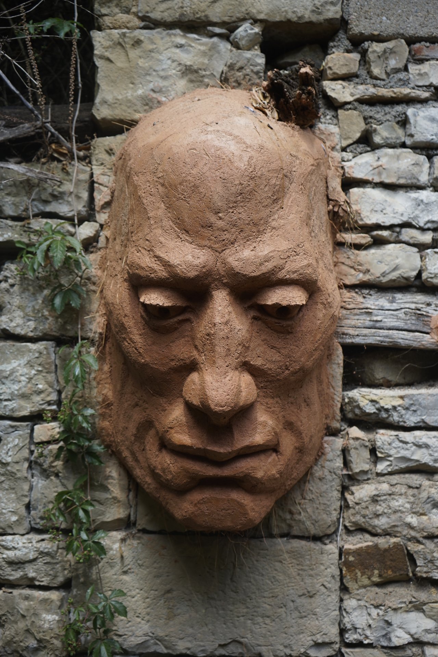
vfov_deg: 50.7
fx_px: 693
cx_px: 219
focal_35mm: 38
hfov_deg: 35.1
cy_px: 328
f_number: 4.5
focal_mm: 38
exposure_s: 1/160
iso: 100
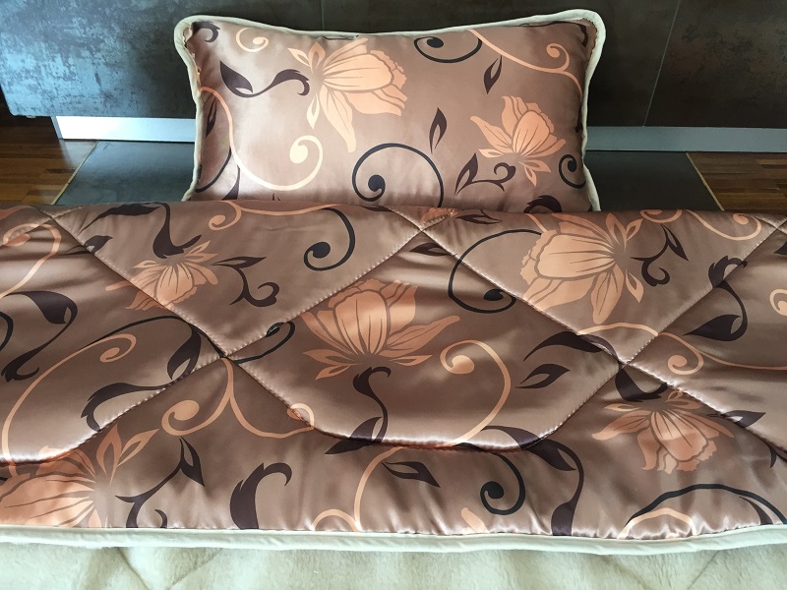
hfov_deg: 61.7
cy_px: 295
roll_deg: -0.4
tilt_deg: -41.4
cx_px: 394
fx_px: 659
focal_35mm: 29
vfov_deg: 48.2
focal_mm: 4.15
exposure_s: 1/33
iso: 125
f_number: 2.2
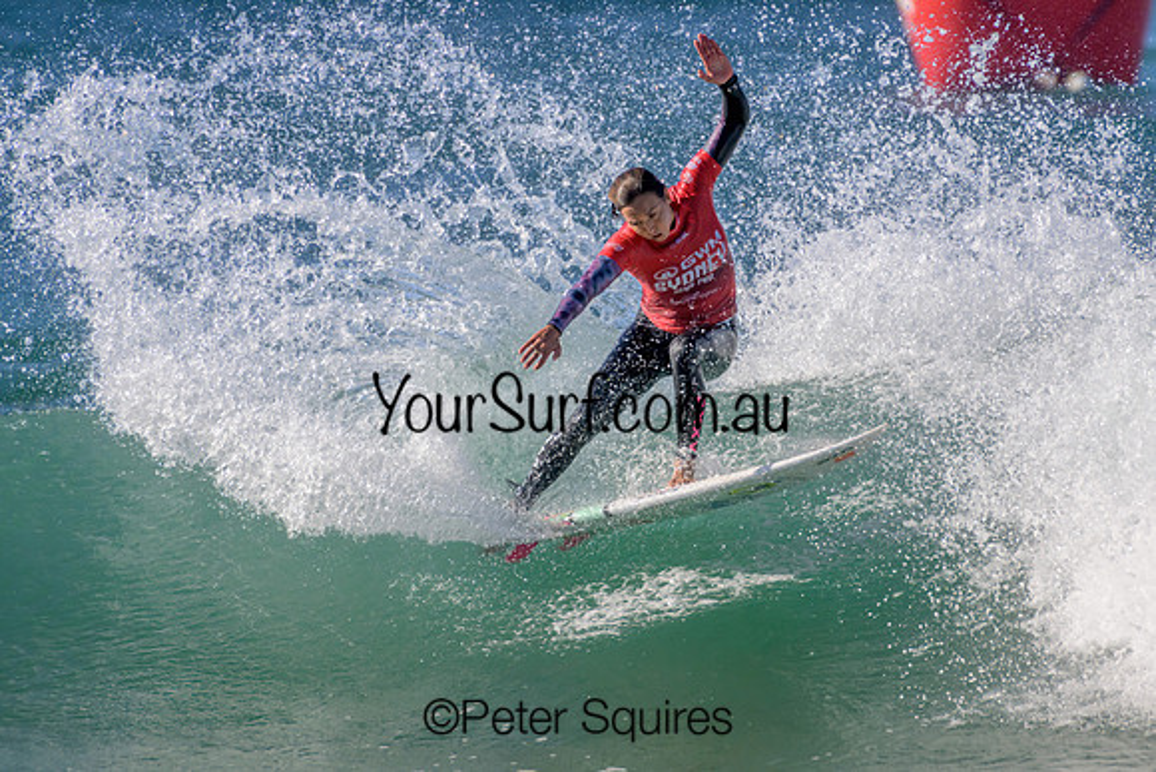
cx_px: 578
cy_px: 386
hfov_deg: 2.1
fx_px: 32117
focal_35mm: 1000
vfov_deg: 1.4
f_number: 11
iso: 1250
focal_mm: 1000
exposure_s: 1/2500
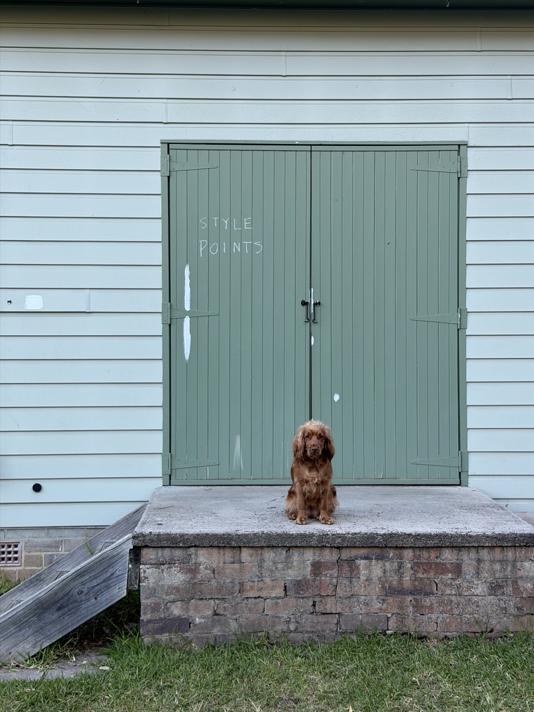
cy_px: 356
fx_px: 987
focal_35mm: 48
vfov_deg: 39.7
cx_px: 267
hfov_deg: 30.3
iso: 50
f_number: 1.78
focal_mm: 6.76
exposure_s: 1/171
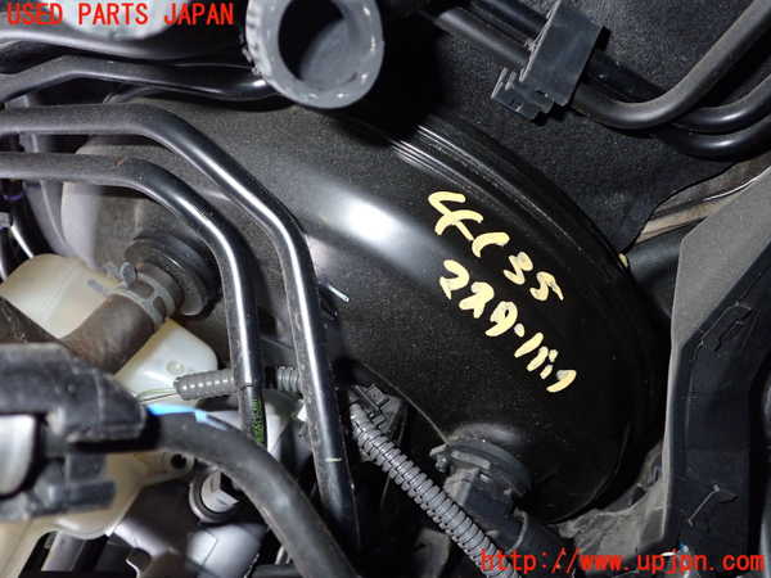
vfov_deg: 44.2
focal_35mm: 32
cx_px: 386
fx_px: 713
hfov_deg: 56.8
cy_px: 289
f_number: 7.1
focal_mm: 5.79
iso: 500
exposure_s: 1/30
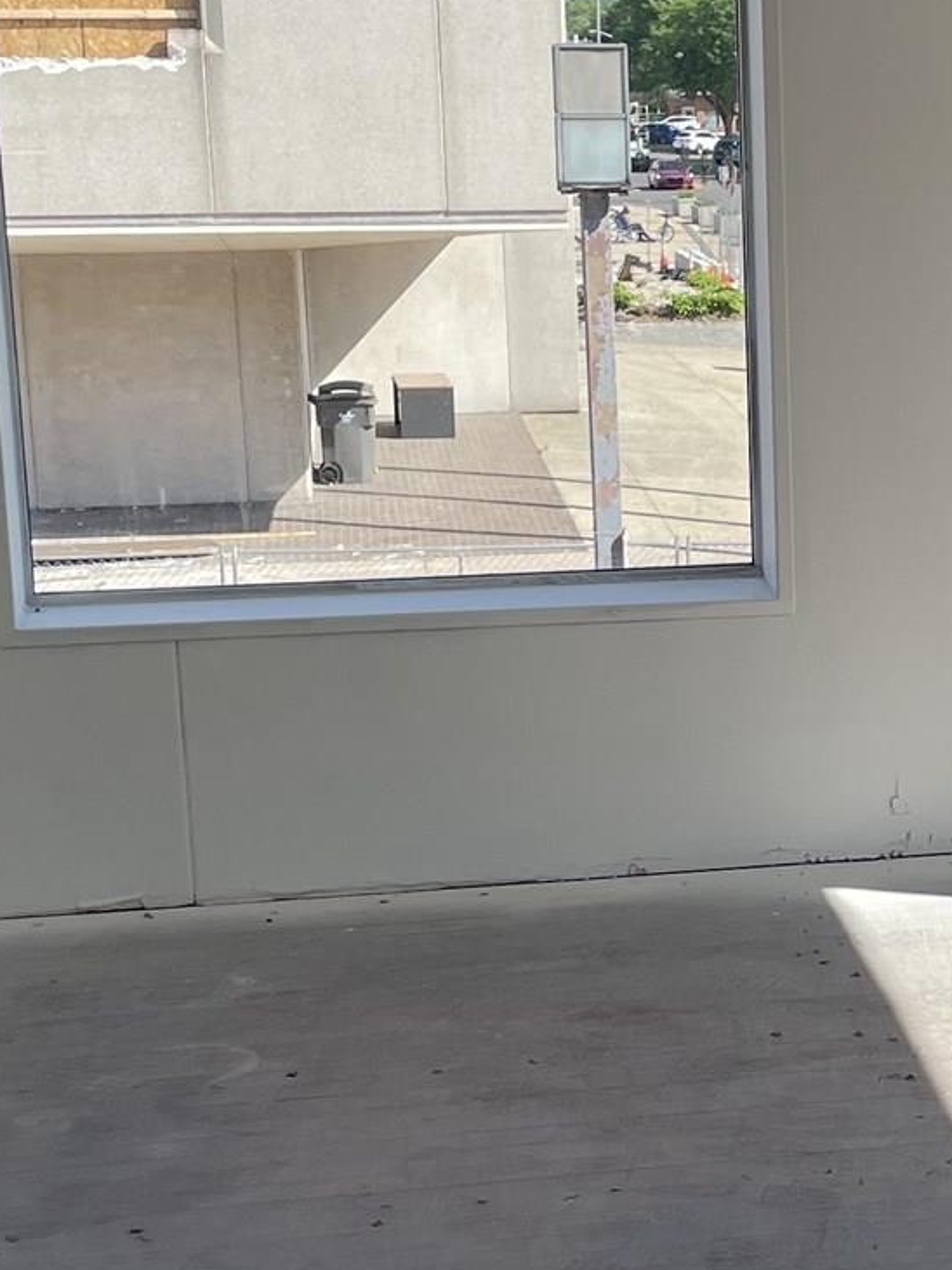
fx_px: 3008
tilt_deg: -10.7
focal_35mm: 82
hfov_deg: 17.6
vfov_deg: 23.8
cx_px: 936
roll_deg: -0.7
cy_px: 711
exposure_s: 1/1642
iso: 32
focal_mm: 4.2
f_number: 1.6
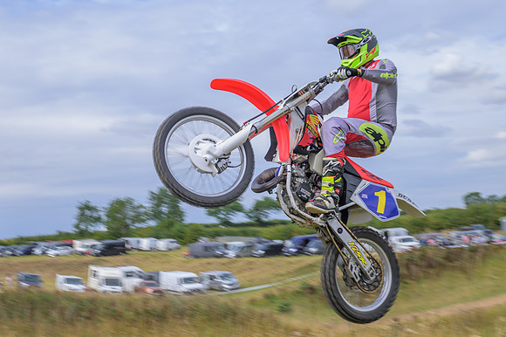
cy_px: 167
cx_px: 238
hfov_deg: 37.5
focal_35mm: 53
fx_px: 745
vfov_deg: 25.5
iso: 50
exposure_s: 1/320
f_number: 4
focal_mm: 32
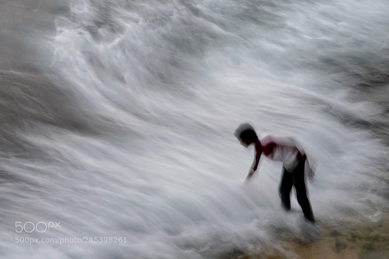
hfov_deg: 21.0
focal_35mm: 97
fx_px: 1048
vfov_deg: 14.1
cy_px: 130
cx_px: 194
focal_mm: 65
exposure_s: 1/1.6
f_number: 6.3
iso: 100
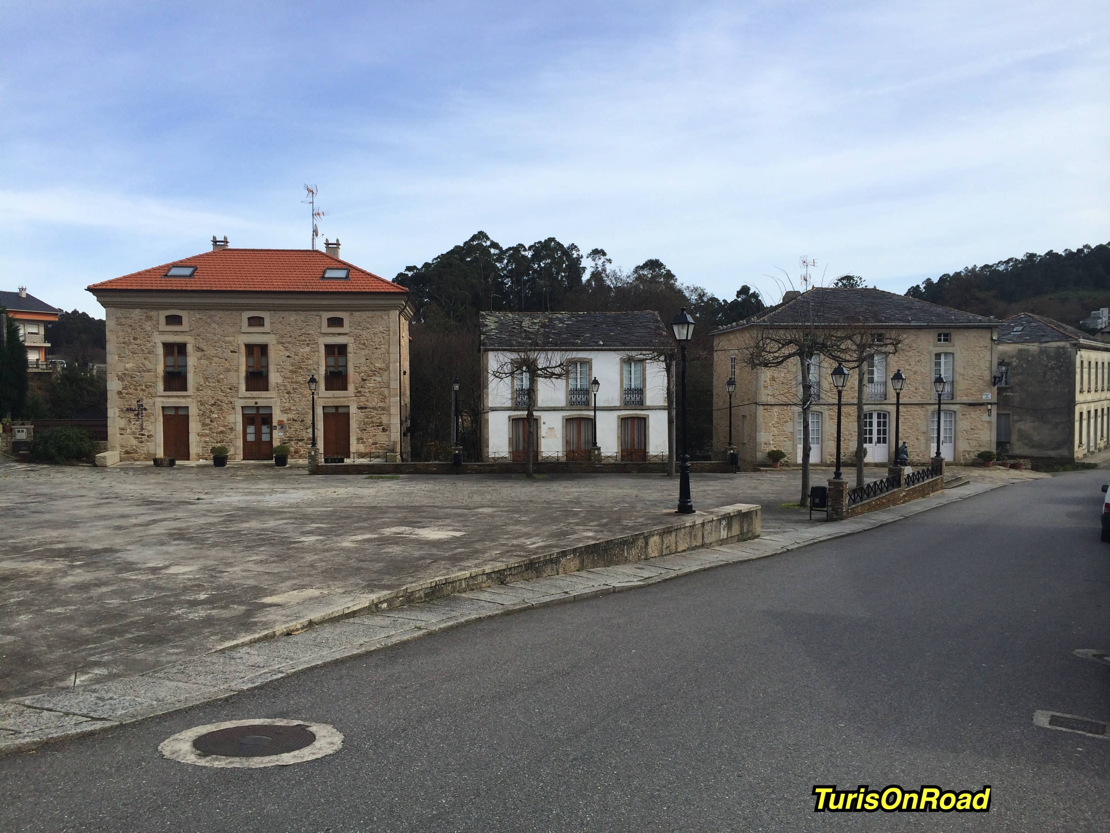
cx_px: 555
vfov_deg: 46.8
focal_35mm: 30
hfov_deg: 60.0
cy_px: 416
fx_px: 962
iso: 40
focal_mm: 4.12
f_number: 2.2
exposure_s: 1/2160
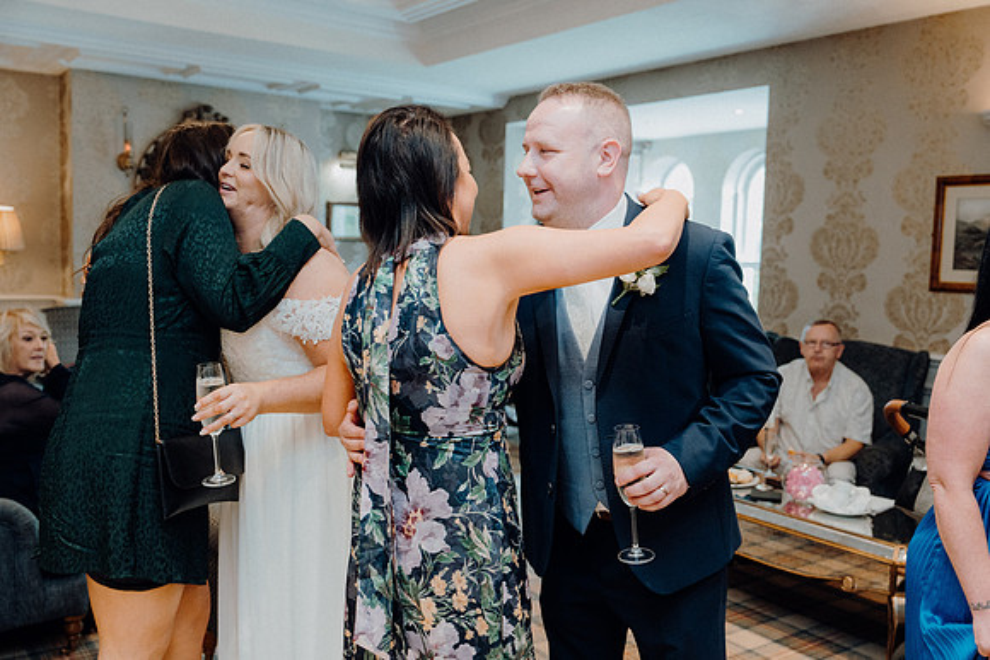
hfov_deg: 55.8
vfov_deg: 38.9
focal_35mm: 34
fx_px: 935
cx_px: 495
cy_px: 330
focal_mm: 34
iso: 2500
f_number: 3.5
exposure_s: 1/160
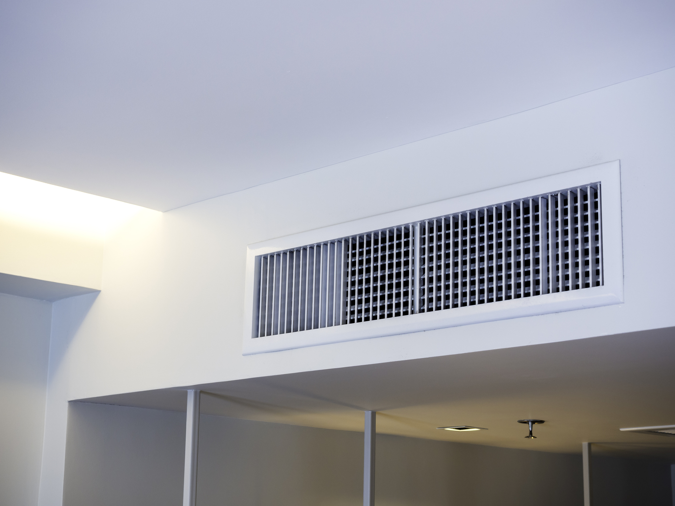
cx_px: 338
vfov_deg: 23.7
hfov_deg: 31.2
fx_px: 1209
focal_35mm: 62
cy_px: 253
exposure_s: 1/30
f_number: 4
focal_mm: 31
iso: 200
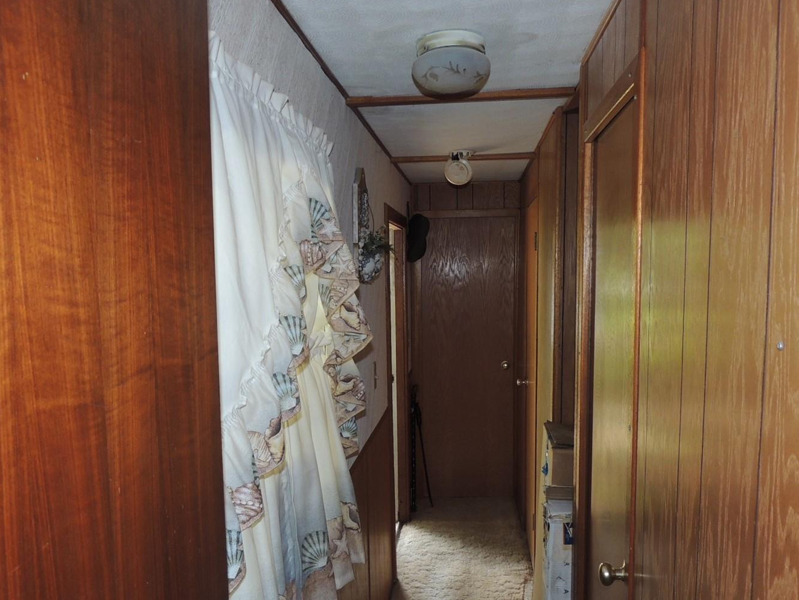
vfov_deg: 48.1
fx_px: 669
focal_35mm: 29
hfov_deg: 61.6
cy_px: 346
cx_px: 413
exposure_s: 1/30
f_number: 3
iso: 200
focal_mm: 4.3
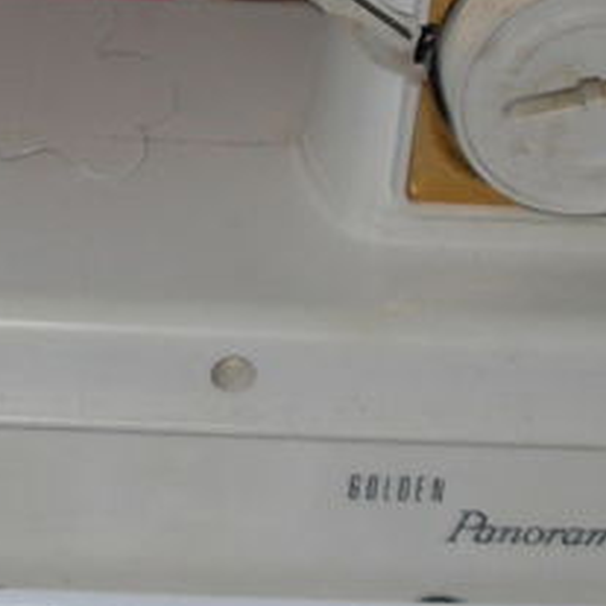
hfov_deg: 11.0
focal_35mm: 158
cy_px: -102
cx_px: 12
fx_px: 3129
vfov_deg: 10.9
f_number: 2.8
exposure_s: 1/45
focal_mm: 6.3
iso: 100
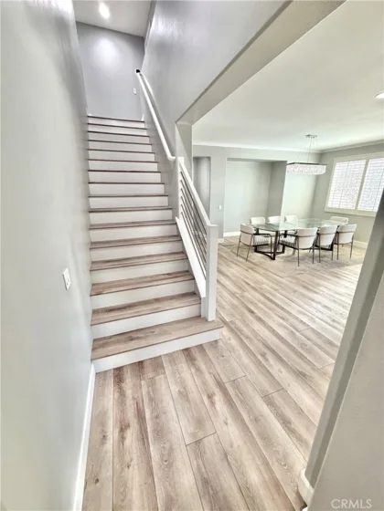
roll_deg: +0.3
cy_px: 256
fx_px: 207
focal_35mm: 14
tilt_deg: -17.7
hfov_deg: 85.7
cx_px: 192
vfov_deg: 102.1
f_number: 2.2
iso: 200
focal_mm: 2.22
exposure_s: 1/120
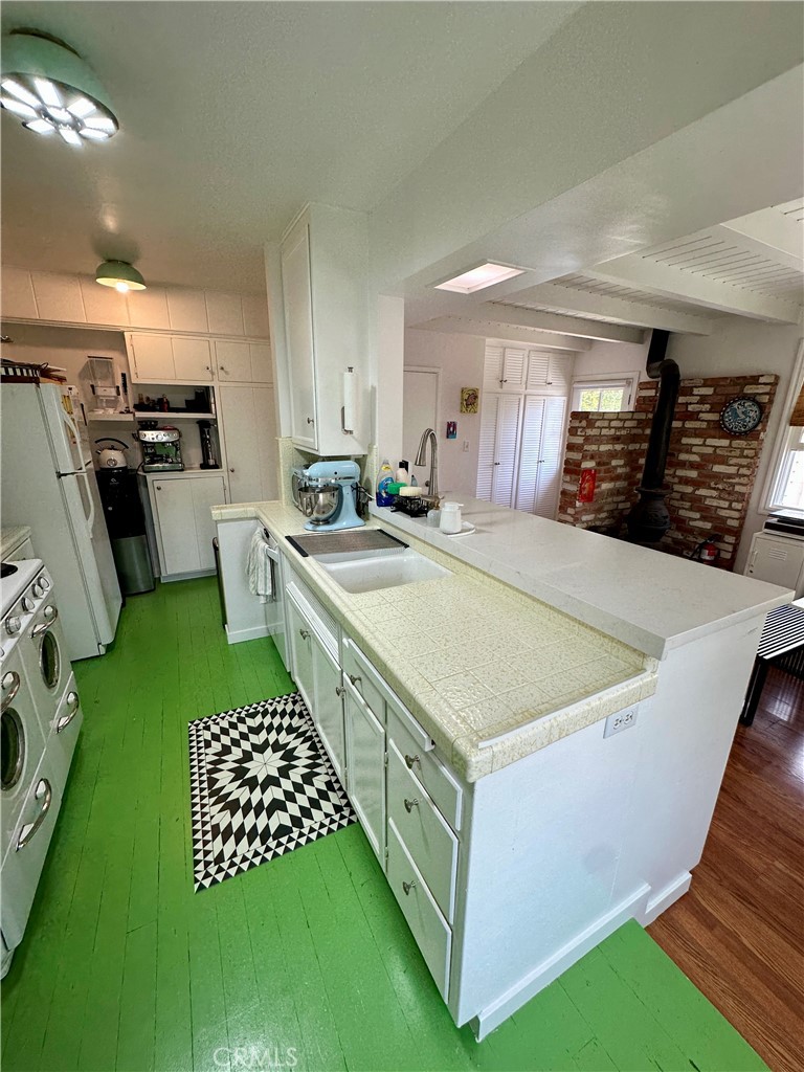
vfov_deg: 102.1
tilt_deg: -14.9
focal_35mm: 14
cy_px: 536
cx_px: 402
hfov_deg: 85.7
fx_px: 434
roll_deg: -0.9
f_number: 2.2
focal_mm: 2.22
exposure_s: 1/120
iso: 64
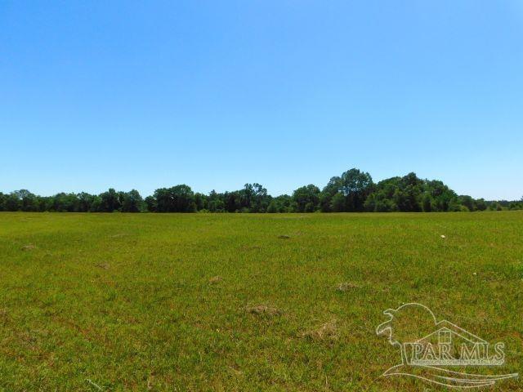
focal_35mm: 23
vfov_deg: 58.9
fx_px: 347
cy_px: 196
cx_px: 262
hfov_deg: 73.9
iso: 125
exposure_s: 1/800
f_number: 6
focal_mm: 4
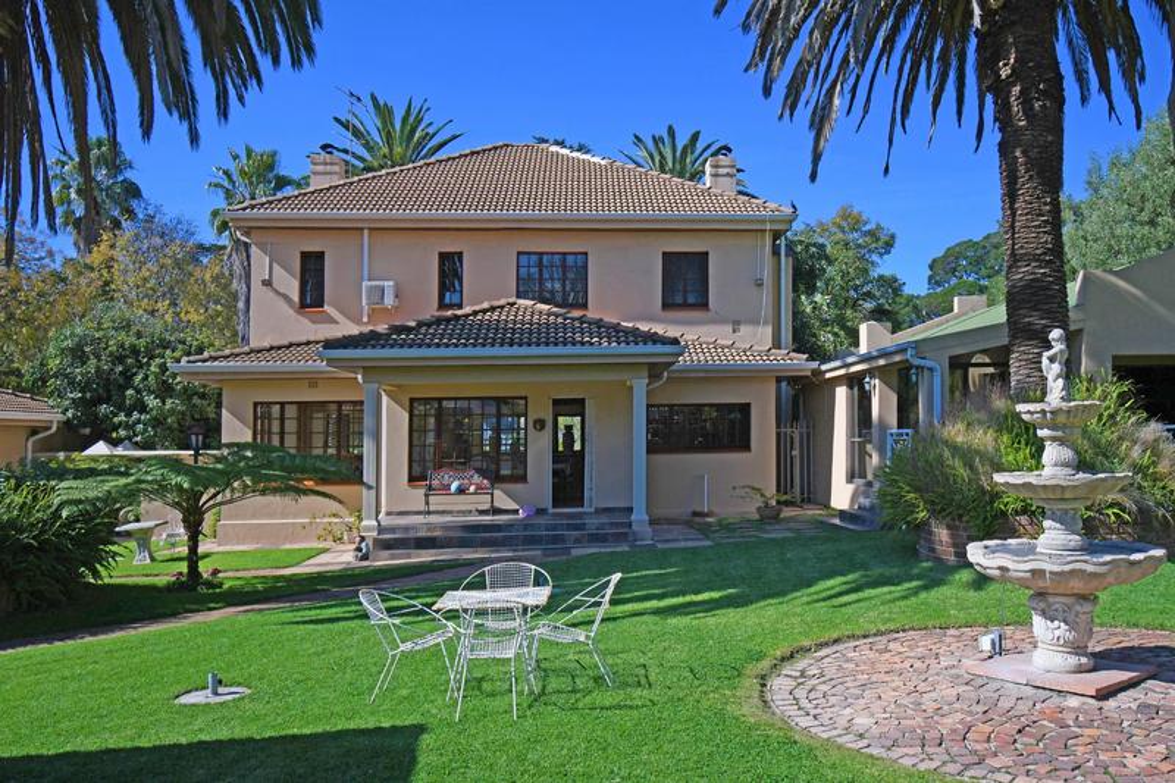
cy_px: 392
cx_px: 588
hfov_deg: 61.9
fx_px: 979
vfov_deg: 43.6
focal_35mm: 30
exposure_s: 1/640
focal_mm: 20
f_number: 5.6
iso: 160
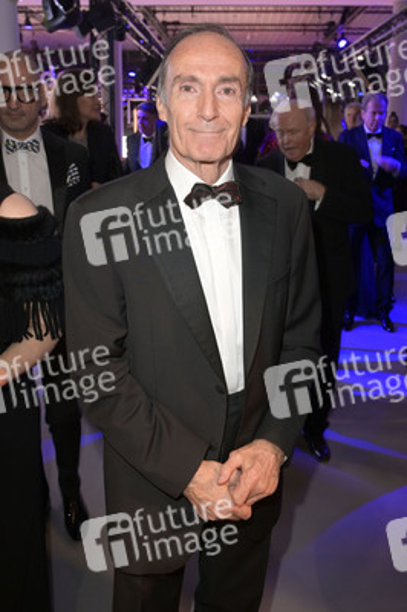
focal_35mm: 31
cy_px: 306
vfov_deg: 60.3
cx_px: 204
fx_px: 527
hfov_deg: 42.3
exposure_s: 1/30
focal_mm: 31
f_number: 6.3
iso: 2000
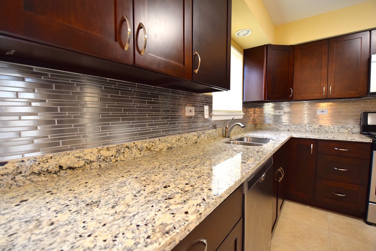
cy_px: 126
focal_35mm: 15
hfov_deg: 100.4
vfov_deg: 77.4
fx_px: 157
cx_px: 188
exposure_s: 1/60
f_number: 4
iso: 640
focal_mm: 10
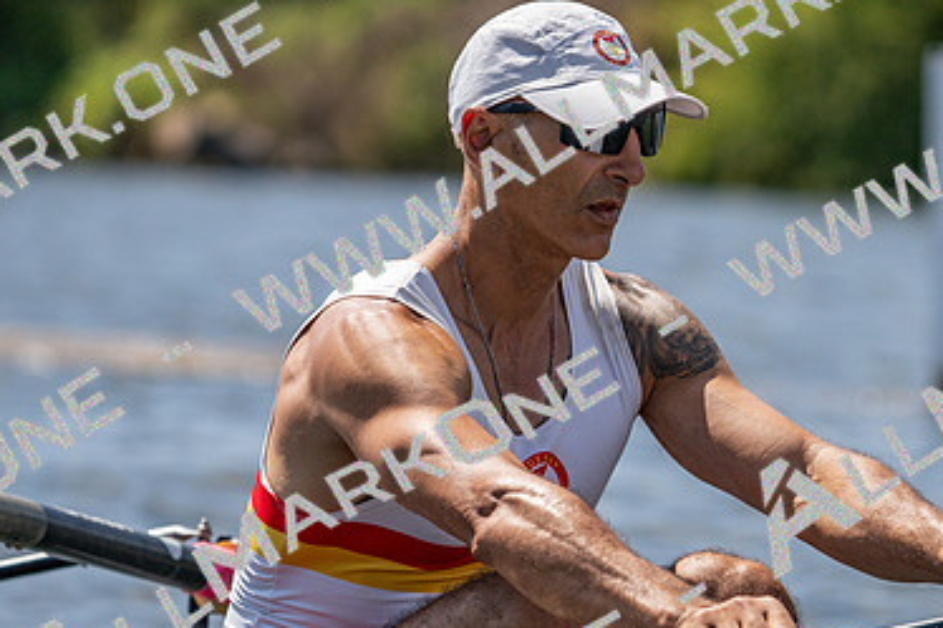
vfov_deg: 3.0
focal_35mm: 462
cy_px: 339
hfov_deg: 4.5
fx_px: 12096
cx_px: 545
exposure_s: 1/2000
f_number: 5.6
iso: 250
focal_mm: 298
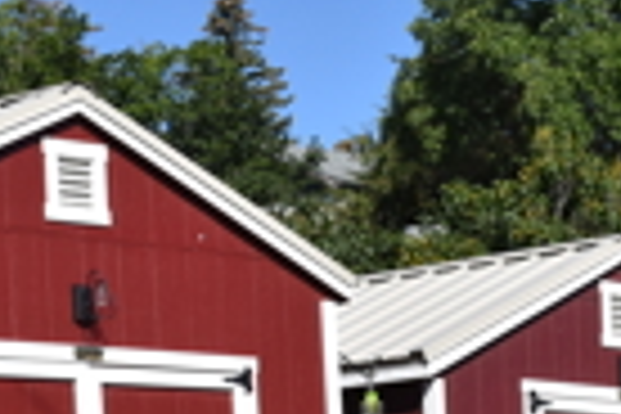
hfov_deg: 12.4
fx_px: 2863
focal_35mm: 166
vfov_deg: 8.1
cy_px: 603
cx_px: 356
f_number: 10
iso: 200
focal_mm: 34
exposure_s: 1/400
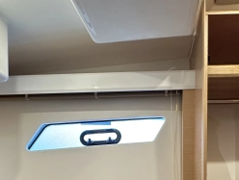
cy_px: 194
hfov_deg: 57.0
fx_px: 214
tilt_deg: -5.6
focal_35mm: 31
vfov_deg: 38.4
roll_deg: +0.1
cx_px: 159
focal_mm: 2.22
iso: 640
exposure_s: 1/60
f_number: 2.2
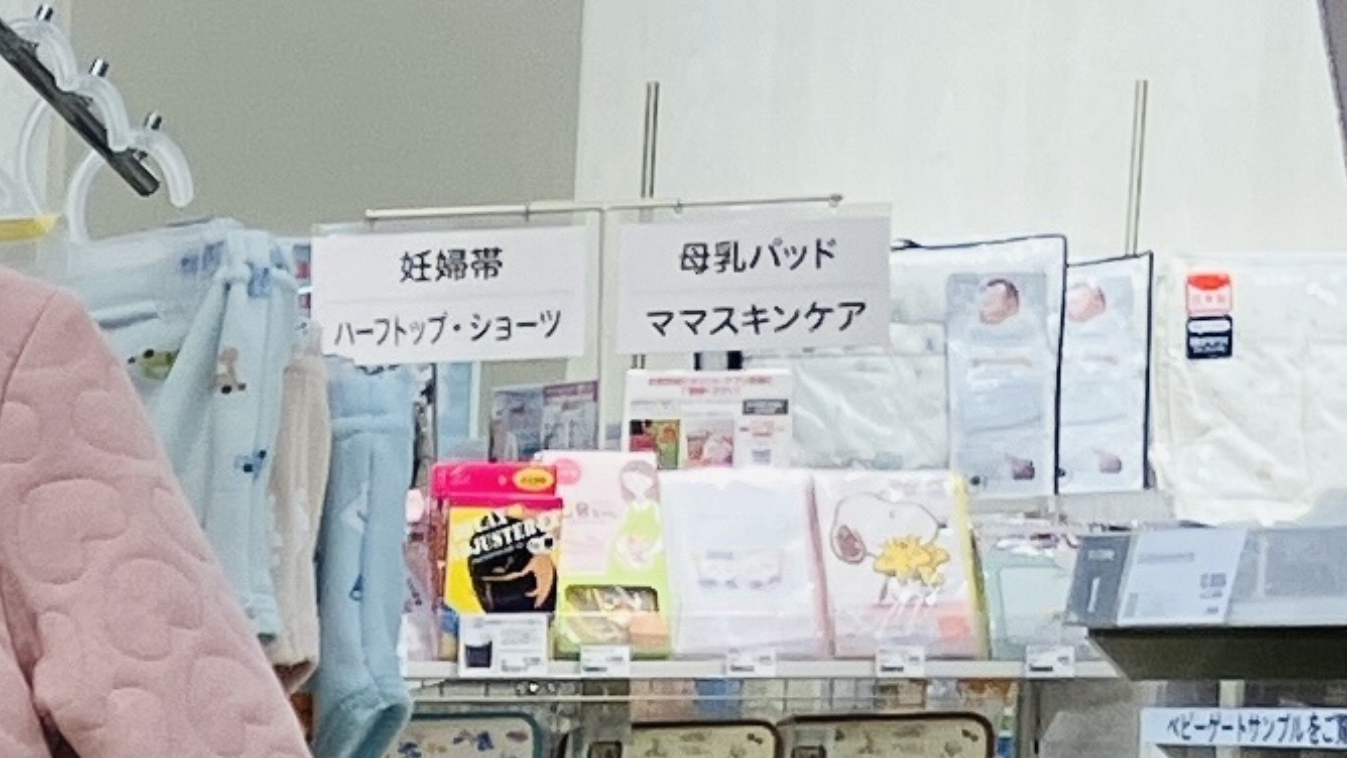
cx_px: -1579
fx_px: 6573
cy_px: 1839
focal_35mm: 184
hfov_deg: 10.5
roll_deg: -0.2
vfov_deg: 6.3
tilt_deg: -8.5
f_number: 1.8
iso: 40
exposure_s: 1/100
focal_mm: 3.99
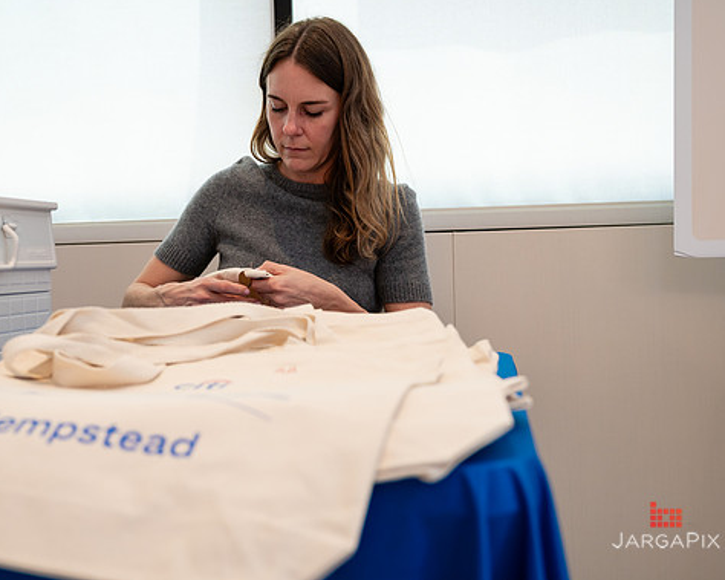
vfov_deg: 37.3
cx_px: 316
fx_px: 858
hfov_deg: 45.7
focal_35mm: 40
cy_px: 293
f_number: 3.5
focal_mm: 33
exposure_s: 1/200
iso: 500
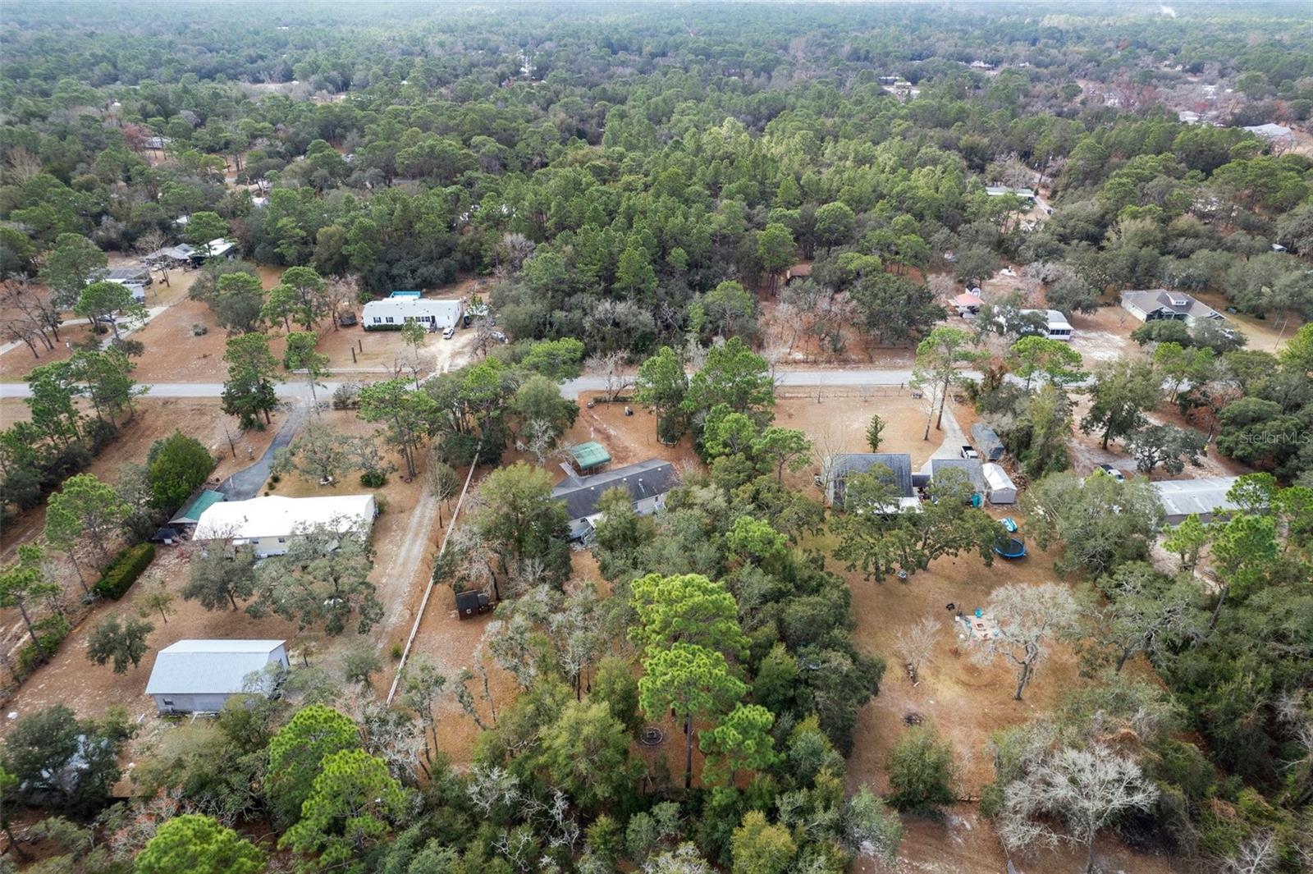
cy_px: 437
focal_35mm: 22
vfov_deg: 57.2
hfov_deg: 78.6
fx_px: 802
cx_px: 656
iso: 100
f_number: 2.8
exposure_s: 1/320
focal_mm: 8.38
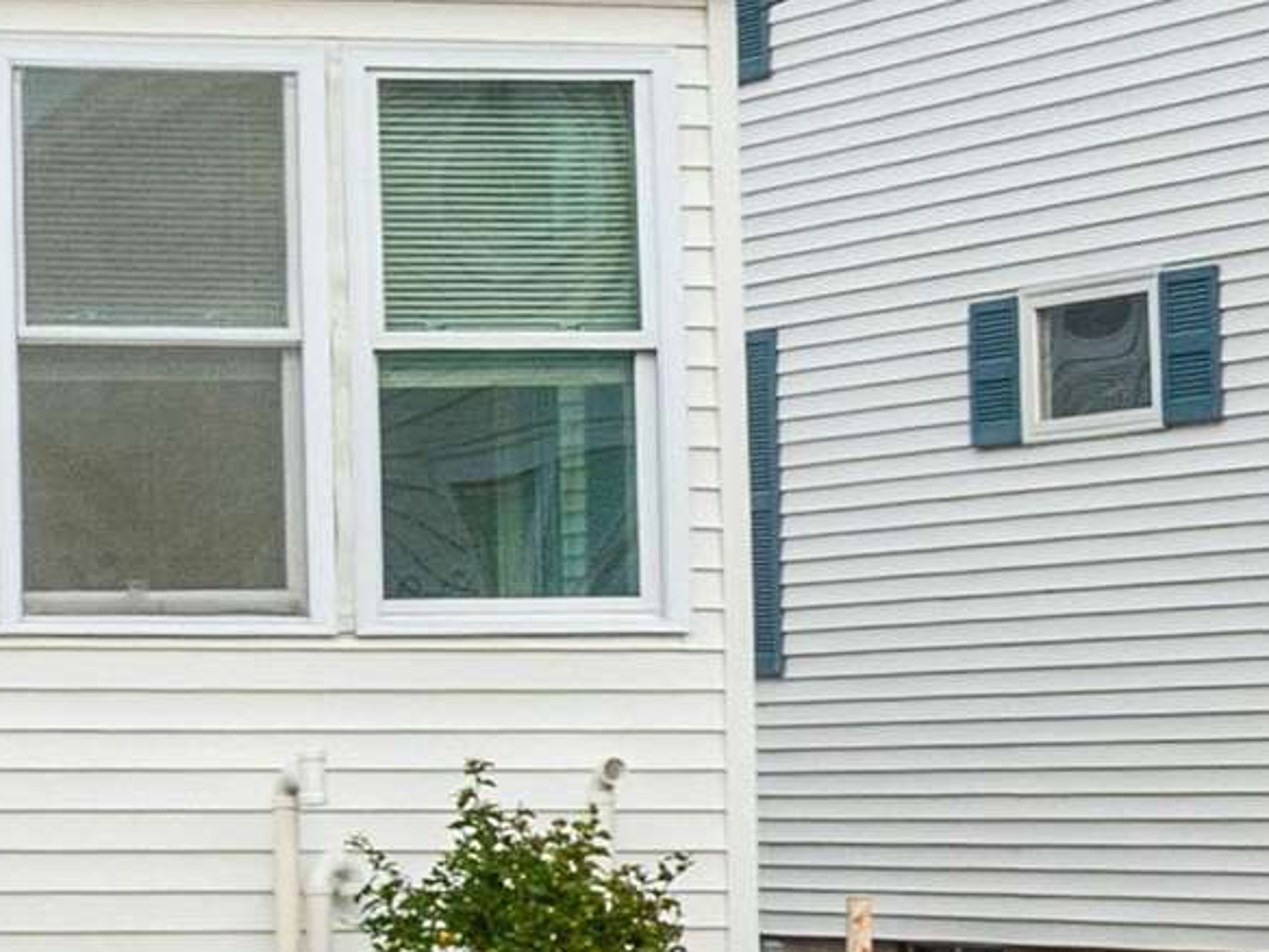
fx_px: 6122
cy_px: 487
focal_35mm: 167
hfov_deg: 10.9
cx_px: -1171
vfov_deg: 8.9
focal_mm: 22
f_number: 11
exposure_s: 1/250
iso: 200
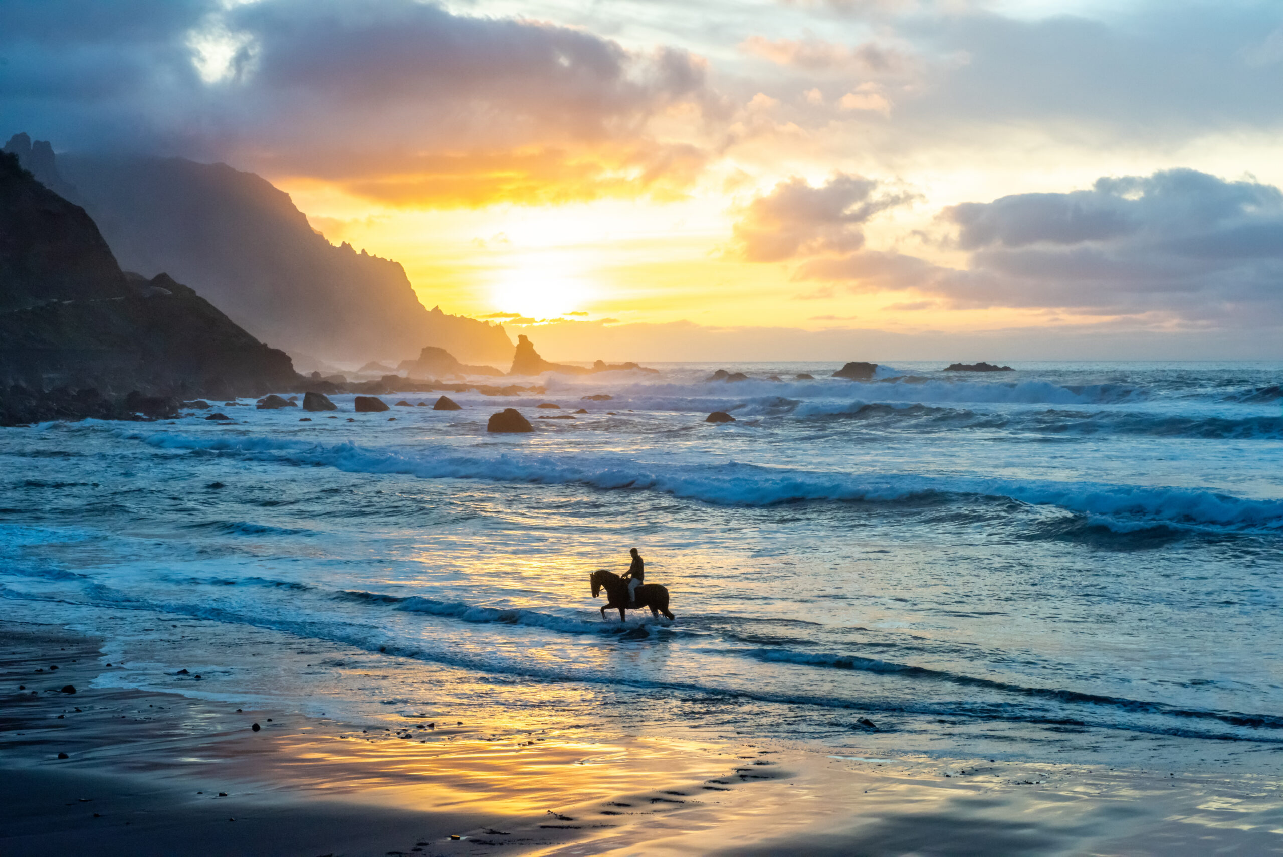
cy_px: 428
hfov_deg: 28.8
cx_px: 642
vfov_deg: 19.5
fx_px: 2496
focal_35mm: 70
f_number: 10
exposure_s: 1/320
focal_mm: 70
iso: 2000
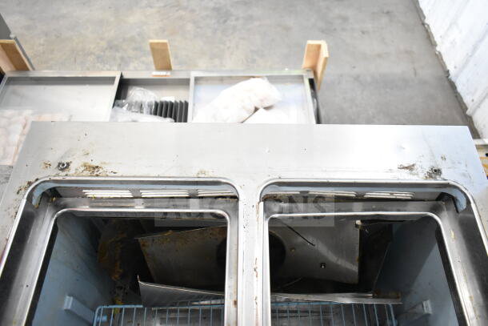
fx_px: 407
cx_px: 244
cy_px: 163
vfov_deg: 43.6
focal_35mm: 30
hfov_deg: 61.9
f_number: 3.5
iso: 4500
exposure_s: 1/30
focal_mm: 20
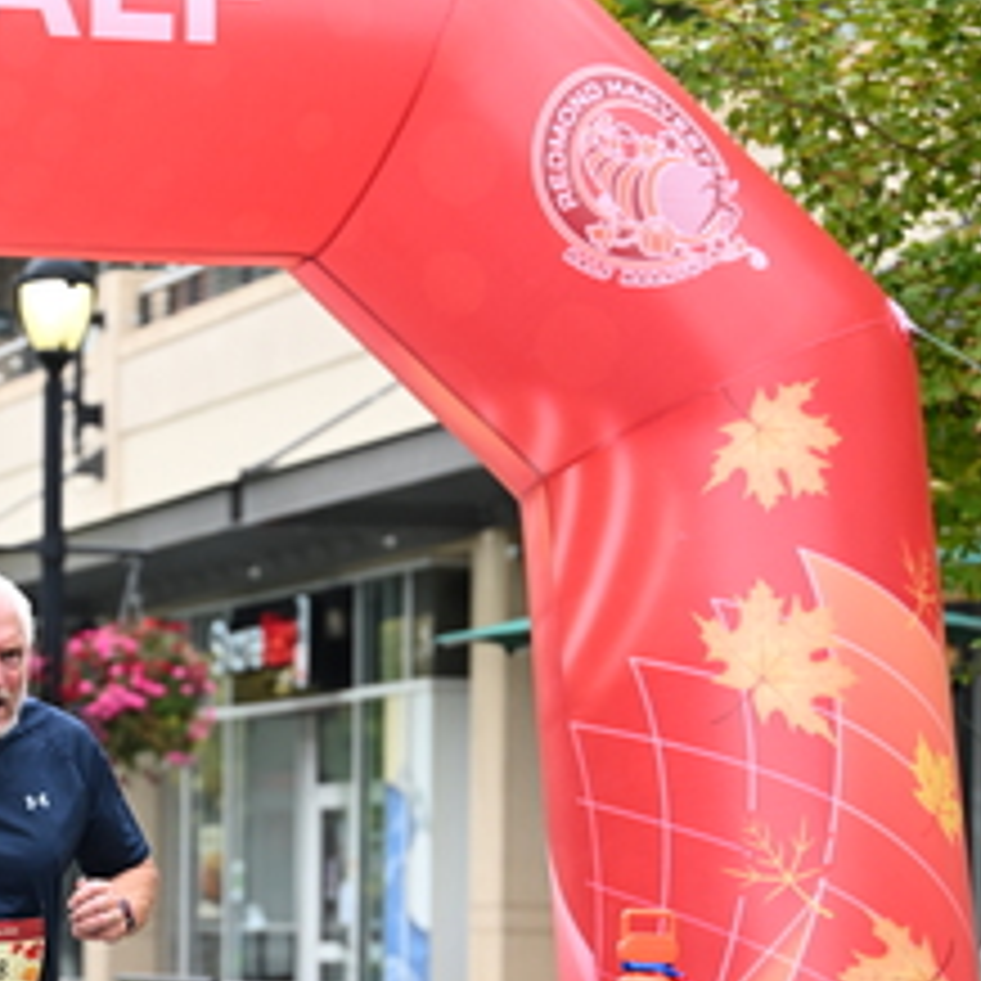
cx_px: 160
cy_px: 760
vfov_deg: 11.5
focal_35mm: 152
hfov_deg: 11.4
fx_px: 4873
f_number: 2.8
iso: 640
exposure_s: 1/1250
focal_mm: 71
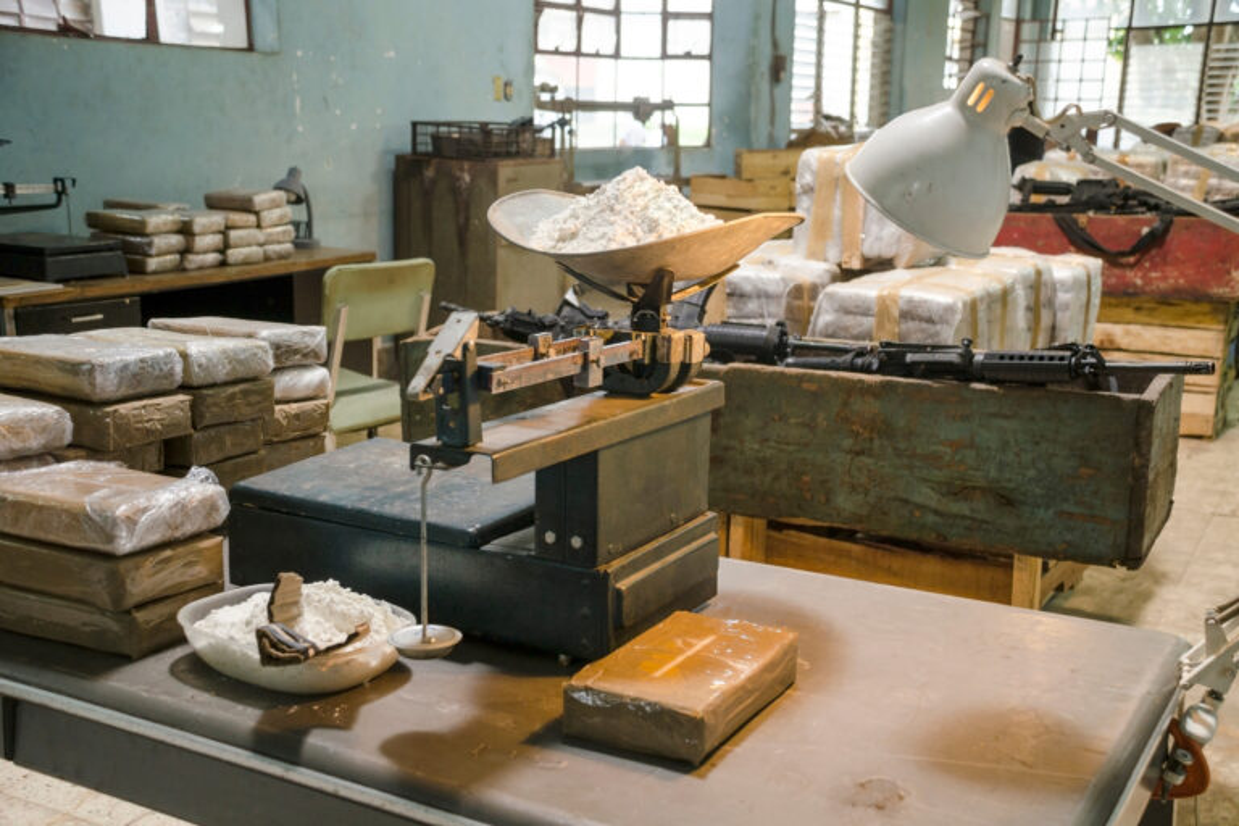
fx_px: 1342
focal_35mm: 39
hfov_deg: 49.6
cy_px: 413
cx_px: 620
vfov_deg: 34.2
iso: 200
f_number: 3.8
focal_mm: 26
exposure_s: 1/25
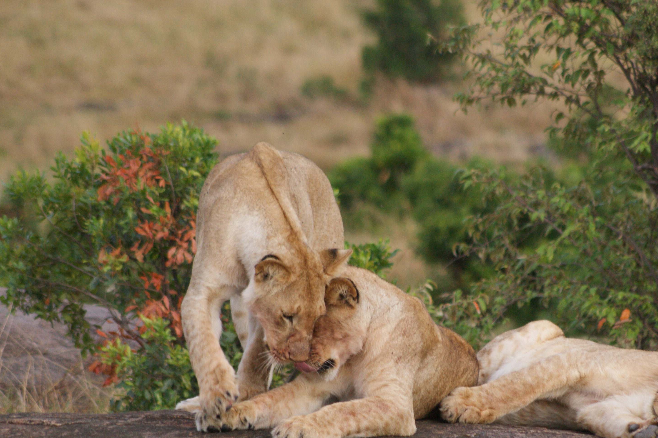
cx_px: 487
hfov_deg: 4.3
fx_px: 8695
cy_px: 219
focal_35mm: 476
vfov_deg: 2.9
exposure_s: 1/320
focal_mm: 200
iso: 400
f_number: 5.6
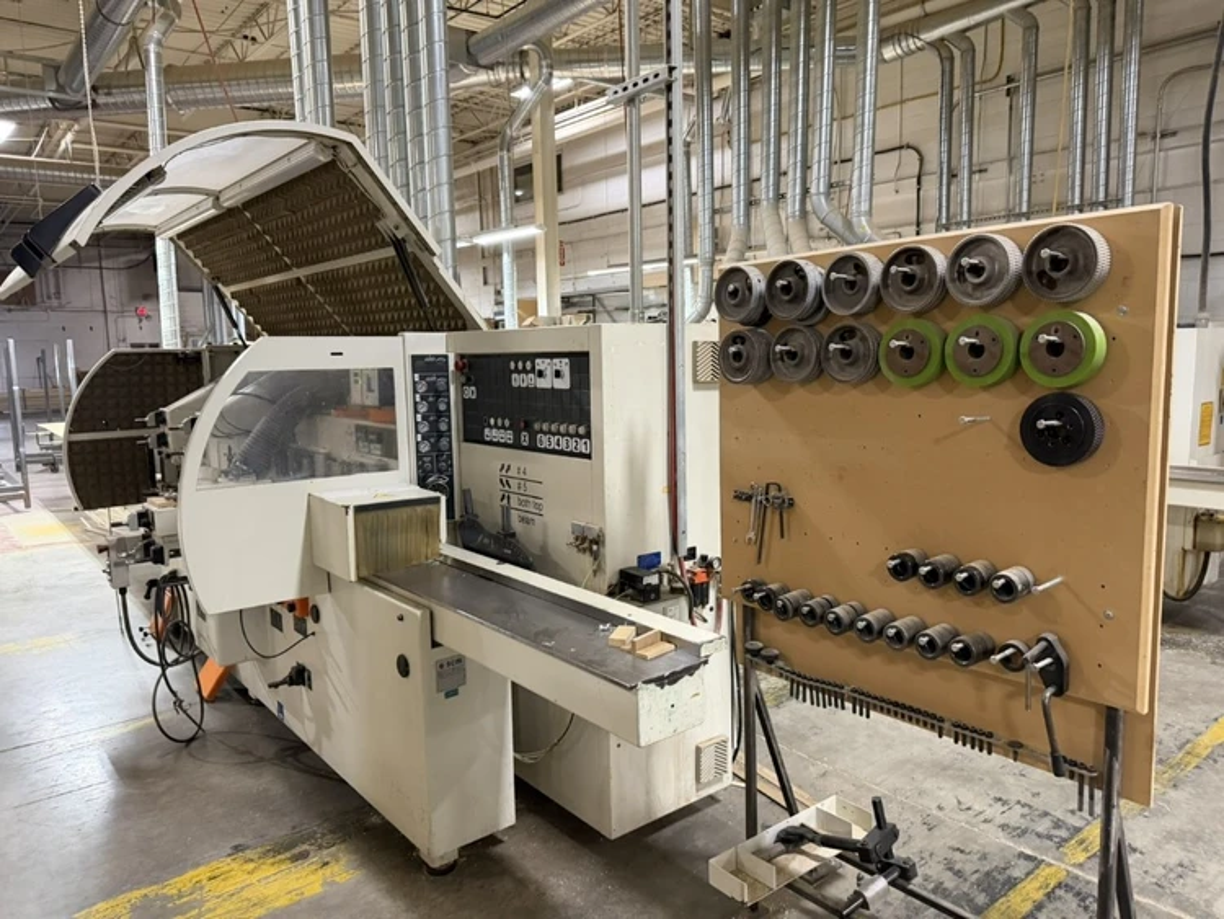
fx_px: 849
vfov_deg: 56.8
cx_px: 612
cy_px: 460
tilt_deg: -7.4
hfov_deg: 71.6
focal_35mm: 24
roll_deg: +1.8
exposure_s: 1/60
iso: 500
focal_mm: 6.76
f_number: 1.78
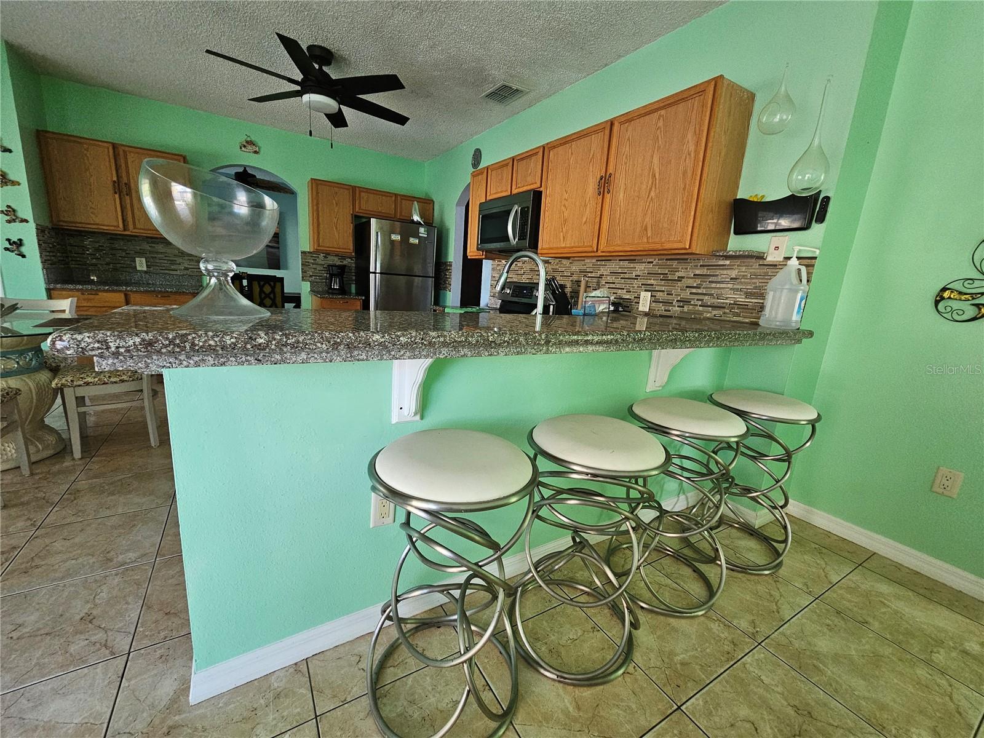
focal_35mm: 13
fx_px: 370
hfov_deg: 106.2
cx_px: 492
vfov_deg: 89.9
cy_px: 369
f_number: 2.2
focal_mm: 2.2
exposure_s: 1/77
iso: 320
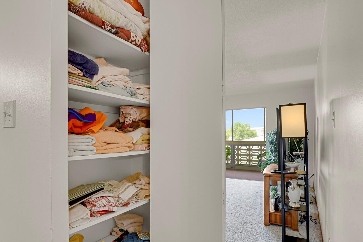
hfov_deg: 80.5
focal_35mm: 21
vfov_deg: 59.4
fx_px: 212
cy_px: 133
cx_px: 150
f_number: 8
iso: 250
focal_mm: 17
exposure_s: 2
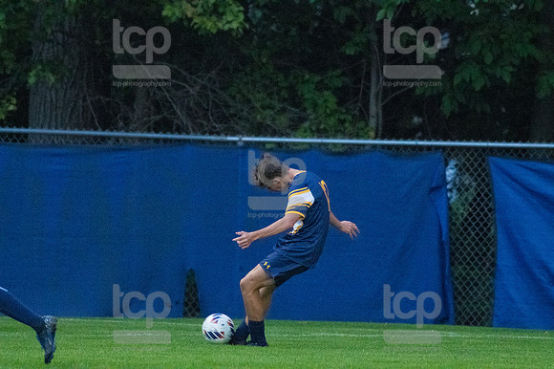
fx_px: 8997
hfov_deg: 3.5
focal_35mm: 585
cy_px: 184
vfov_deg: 2.3
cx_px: 277
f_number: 5.6
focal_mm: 390
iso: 6400
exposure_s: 1/2000
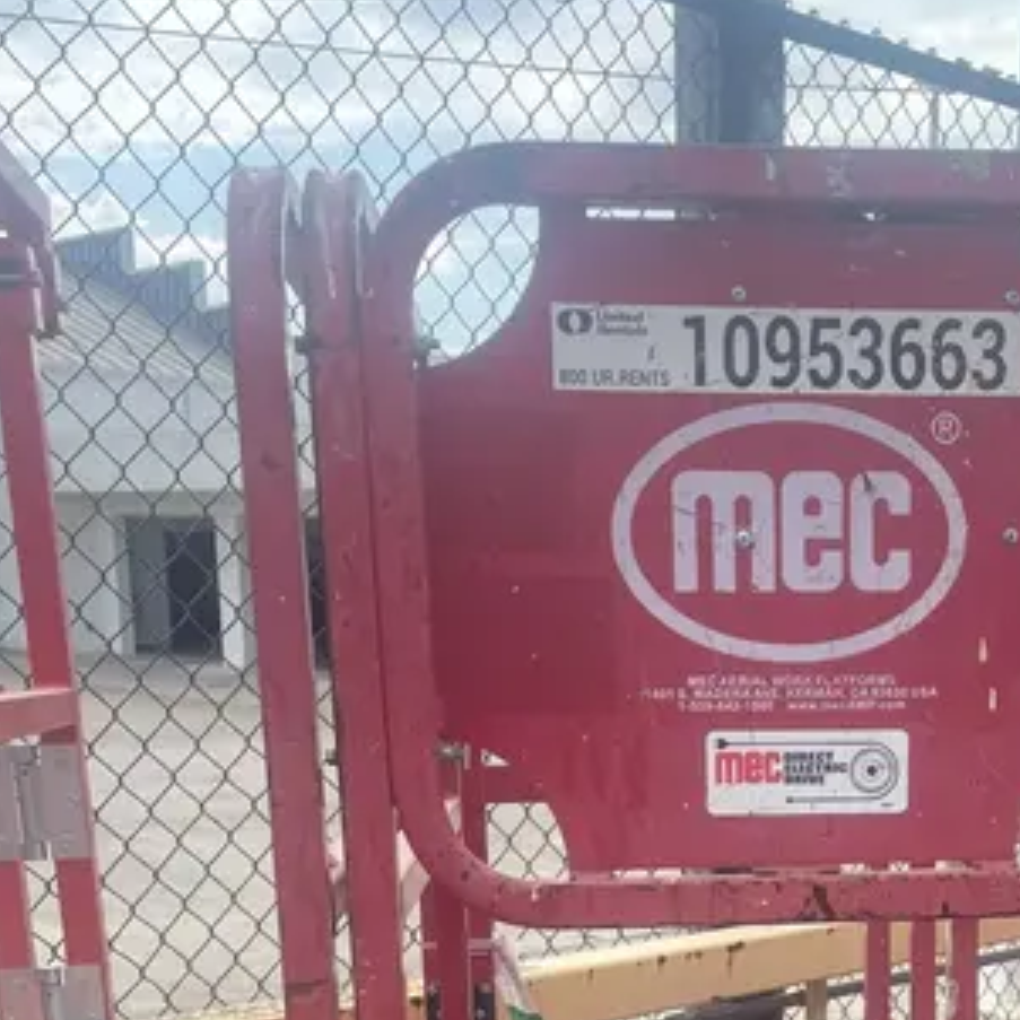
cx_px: 810
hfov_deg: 29.9
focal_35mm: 56
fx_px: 1867
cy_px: 1096
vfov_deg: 28.1
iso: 32
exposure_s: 1/1289
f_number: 1.6
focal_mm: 4.2
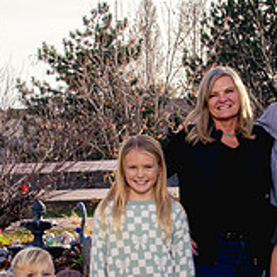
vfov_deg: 15.9
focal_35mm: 109
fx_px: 987
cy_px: 227
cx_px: 181
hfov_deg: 15.9
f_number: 8
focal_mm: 24
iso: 500
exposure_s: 1/320
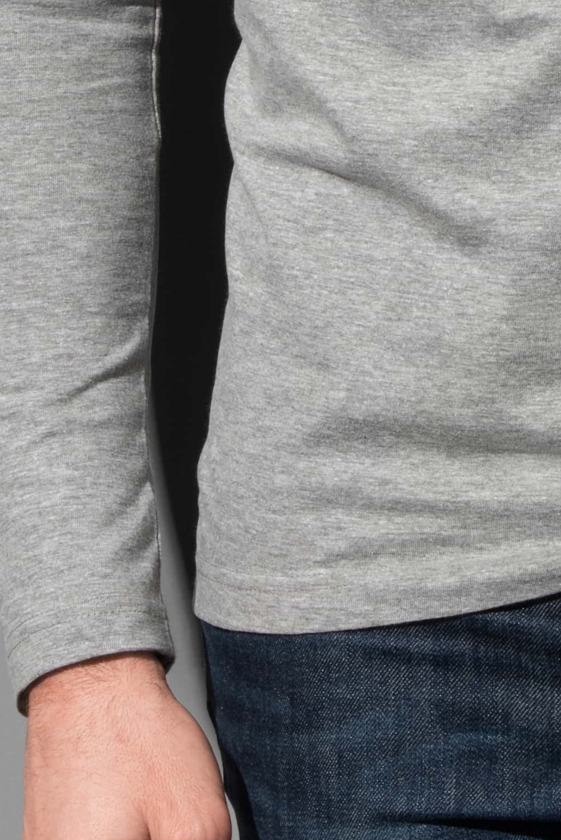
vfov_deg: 4.6
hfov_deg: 3.1
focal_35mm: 446
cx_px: 777
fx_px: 10417
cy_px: -268
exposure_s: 1/125
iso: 100
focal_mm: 92
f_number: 18
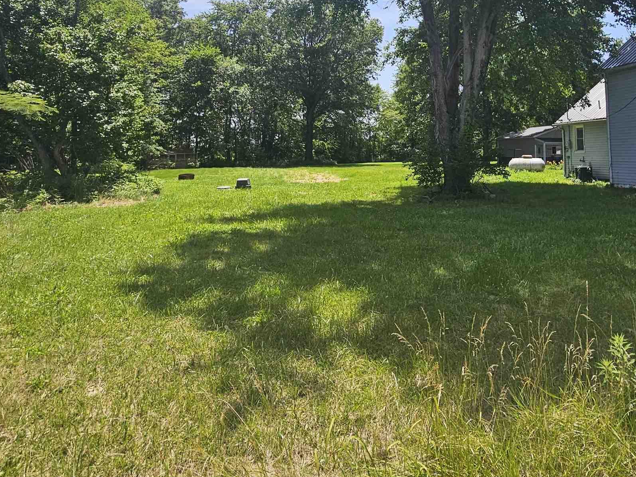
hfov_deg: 67.1
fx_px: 459
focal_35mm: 25
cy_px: 94
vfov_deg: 51.4
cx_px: 434
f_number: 2.2
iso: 50
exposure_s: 1/1761
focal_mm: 2.2
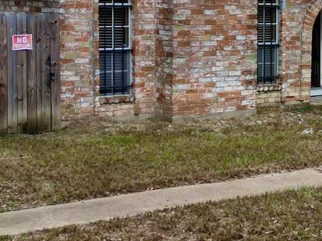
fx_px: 967
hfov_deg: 17.5
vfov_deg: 14.1
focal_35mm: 104
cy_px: 45
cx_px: 444
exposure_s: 1/1250
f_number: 1.7
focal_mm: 6.72
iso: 110
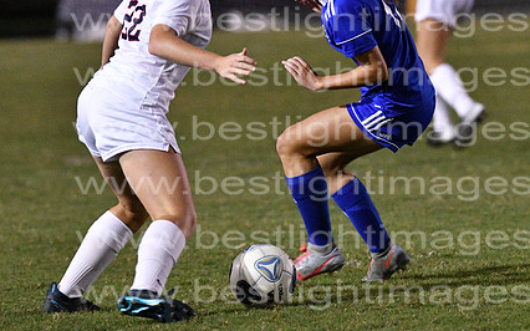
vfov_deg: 2.1
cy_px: 104
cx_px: 357
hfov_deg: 3.4
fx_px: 9025
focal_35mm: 625
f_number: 3.5
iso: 10000
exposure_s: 1/640
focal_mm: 300
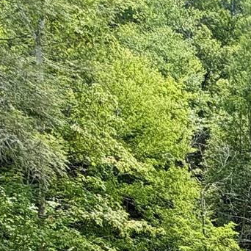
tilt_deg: -9.7
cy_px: 447
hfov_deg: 18.9
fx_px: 607
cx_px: 429
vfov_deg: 18.5
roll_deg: -1.4
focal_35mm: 74
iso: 50
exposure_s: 1/502
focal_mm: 2.22
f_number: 2.2
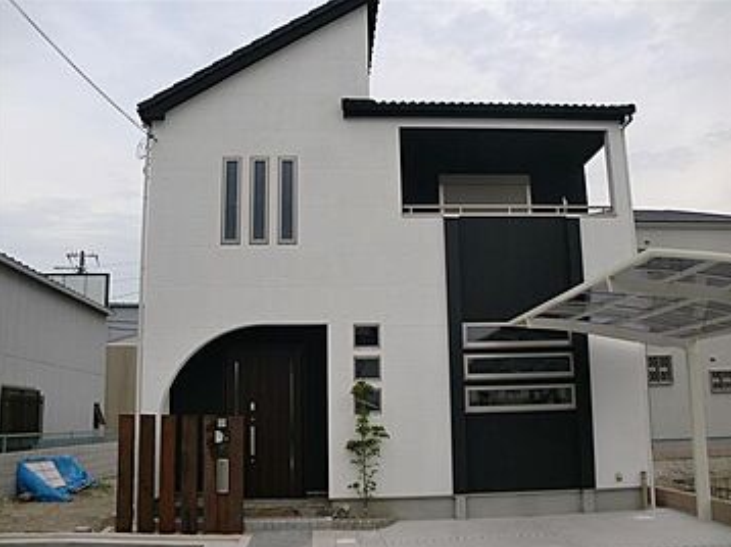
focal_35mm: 36
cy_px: 280
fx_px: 760
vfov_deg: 39.6
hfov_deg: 51.4
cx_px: 370
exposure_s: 1/320
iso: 64
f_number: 3.1
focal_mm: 6.3
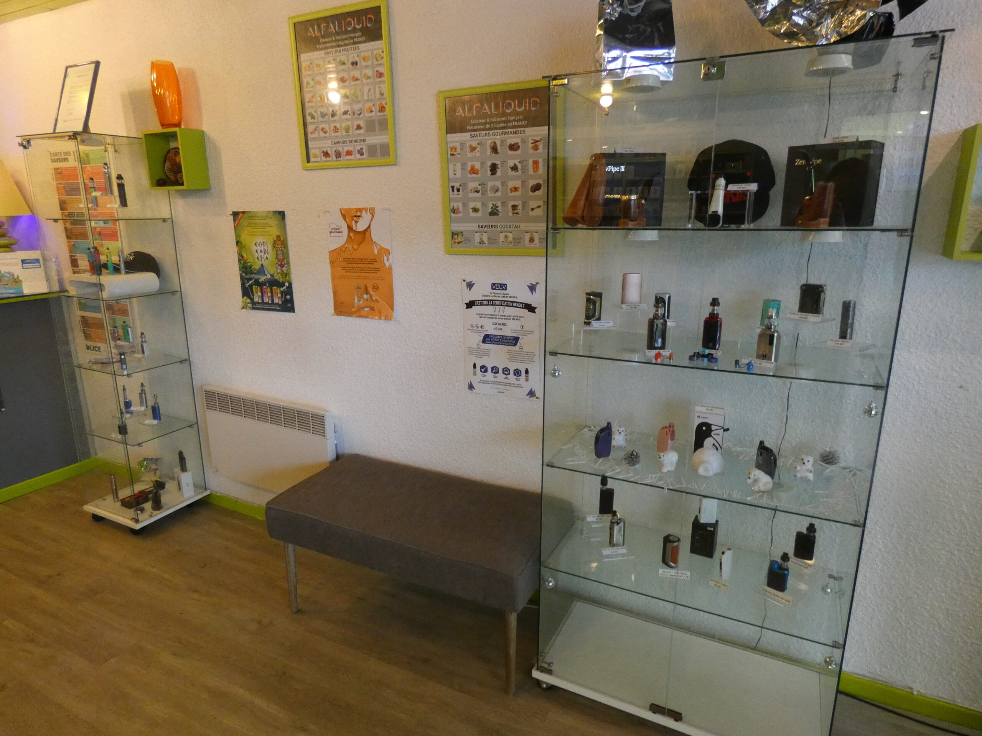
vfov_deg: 66.0
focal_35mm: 20
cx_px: 491
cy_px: 368
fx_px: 567
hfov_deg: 81.7
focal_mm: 3.6
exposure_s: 1/60
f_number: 2.8
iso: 500
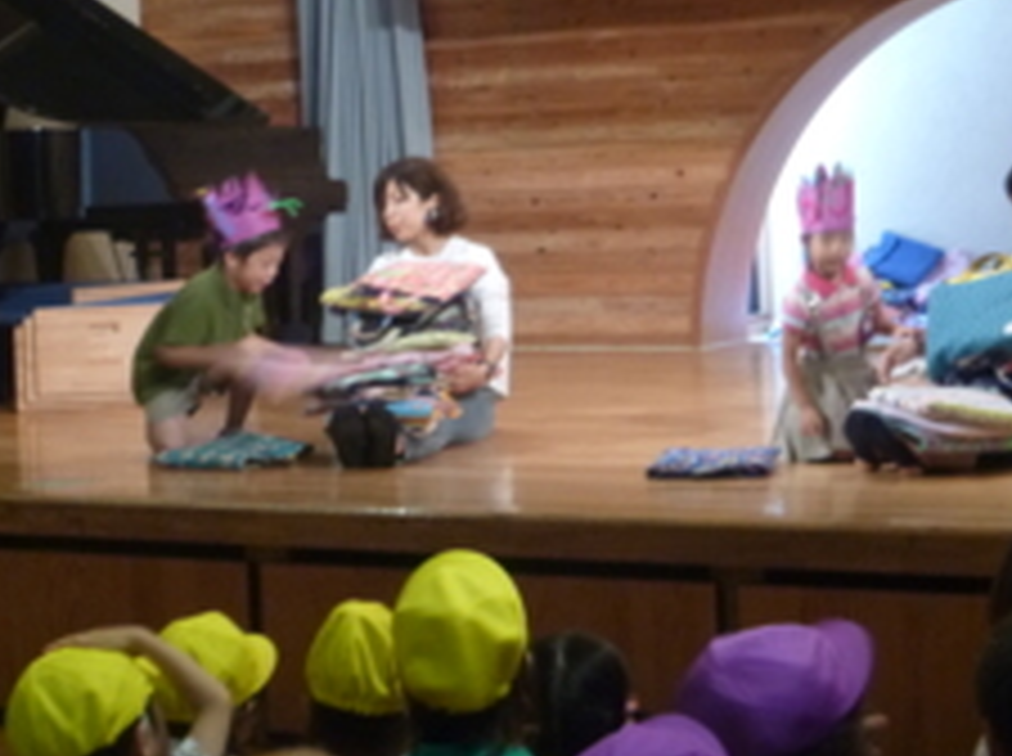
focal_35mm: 84
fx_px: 2452
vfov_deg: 17.5
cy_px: 270
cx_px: 625
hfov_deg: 23.3
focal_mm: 9.7
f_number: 5
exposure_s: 1/10
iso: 400
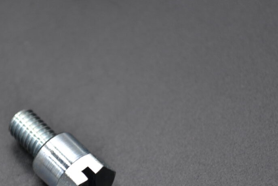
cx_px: 62
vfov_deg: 9.5
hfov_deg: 14.2
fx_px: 1111
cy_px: 147
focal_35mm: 144
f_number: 5.6
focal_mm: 55
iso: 400
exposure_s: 1/60
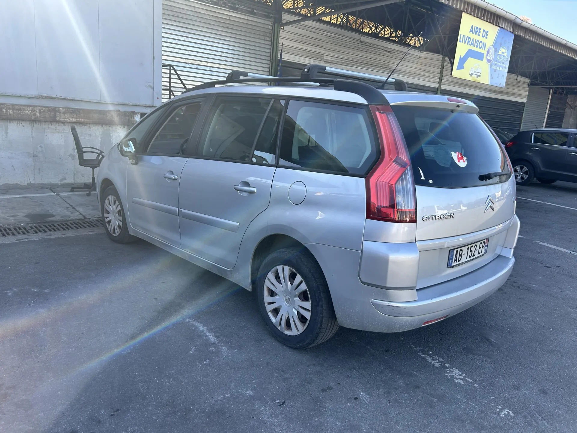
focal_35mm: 26
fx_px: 433
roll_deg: +1.4
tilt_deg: -12.2
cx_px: 288
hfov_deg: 67.3
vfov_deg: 53.1
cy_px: 216
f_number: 1.5
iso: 50
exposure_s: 1/718
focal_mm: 5.7
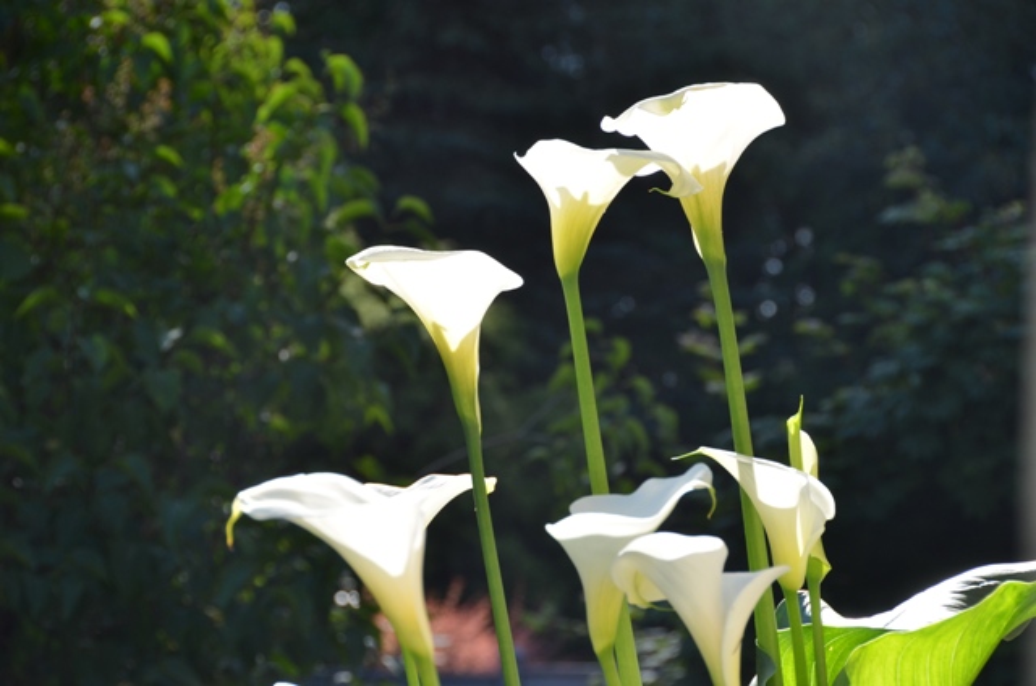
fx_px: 4523
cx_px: 518
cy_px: 343
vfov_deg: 8.7
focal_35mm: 158
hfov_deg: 13.1
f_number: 7.1
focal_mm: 105
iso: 200
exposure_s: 1/200
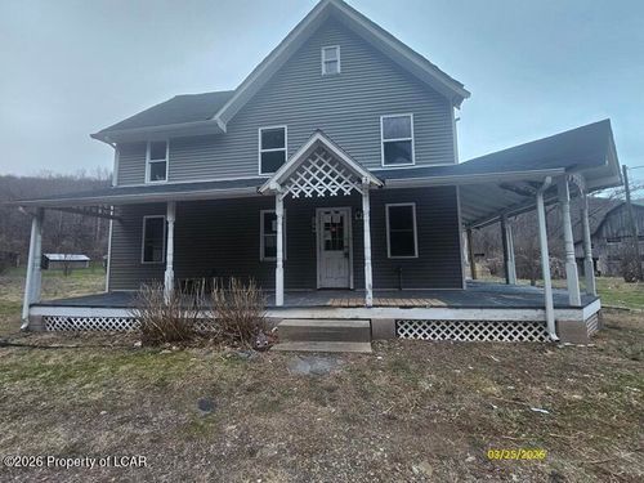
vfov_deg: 89.9
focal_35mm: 13
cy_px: 242
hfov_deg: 106.2
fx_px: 242
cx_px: 322
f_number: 2.2
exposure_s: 1/60
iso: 250
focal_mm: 2.2
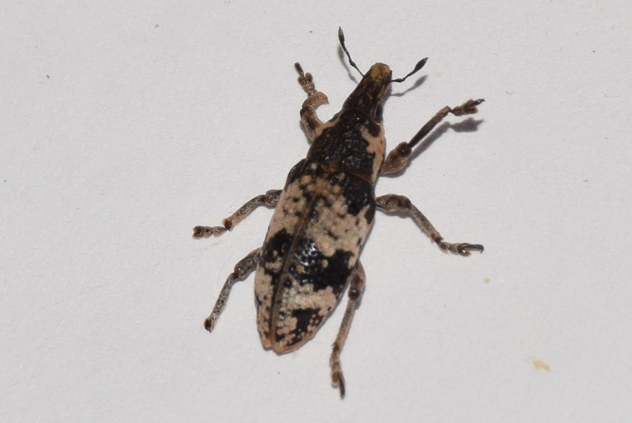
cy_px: 212
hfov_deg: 9.8
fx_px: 3690
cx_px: 316
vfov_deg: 6.6
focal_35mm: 210
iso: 400
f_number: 14
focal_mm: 140
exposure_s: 1/200
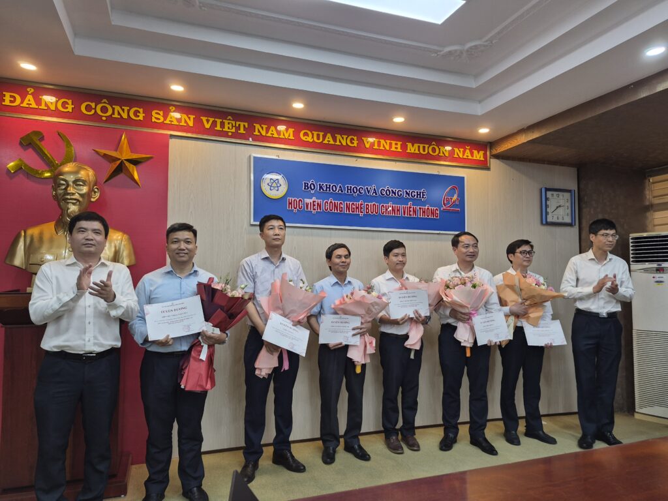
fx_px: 444
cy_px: 250
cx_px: 334
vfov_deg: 58.9
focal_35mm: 23
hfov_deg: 73.9
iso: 100
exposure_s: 1/100
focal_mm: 5.4
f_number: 1.8
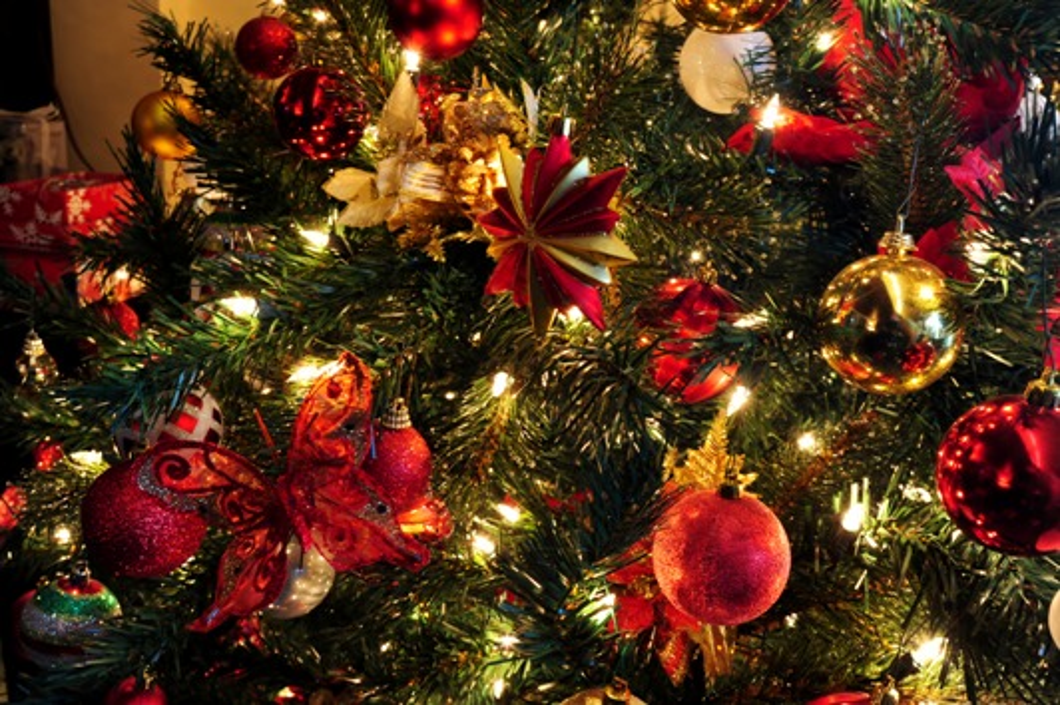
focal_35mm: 35
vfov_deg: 37.8
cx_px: 530
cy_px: 352
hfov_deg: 54.5
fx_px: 1030
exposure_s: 2
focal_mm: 35
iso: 250
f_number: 13
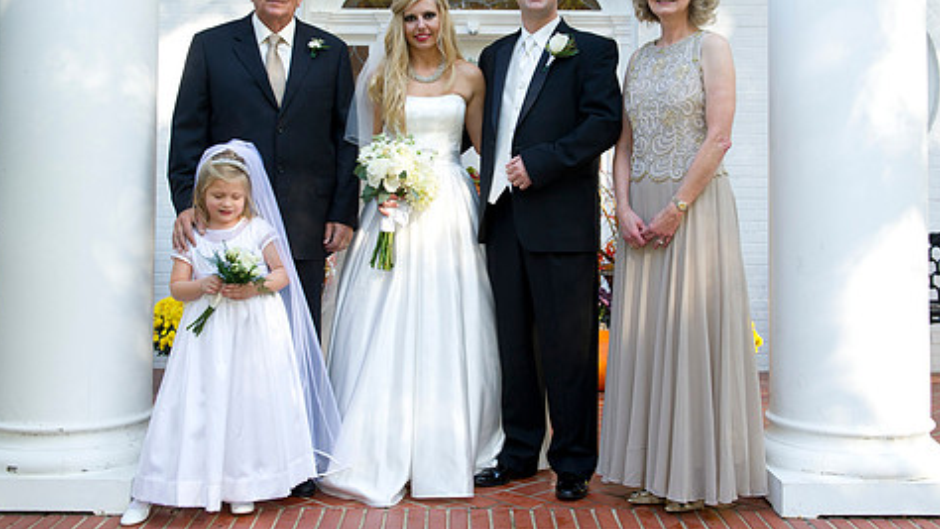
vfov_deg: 28.9
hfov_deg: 49.4
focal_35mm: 41
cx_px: 486
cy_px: 204
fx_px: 1022
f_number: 5.6
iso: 500
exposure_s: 1/200
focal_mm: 32
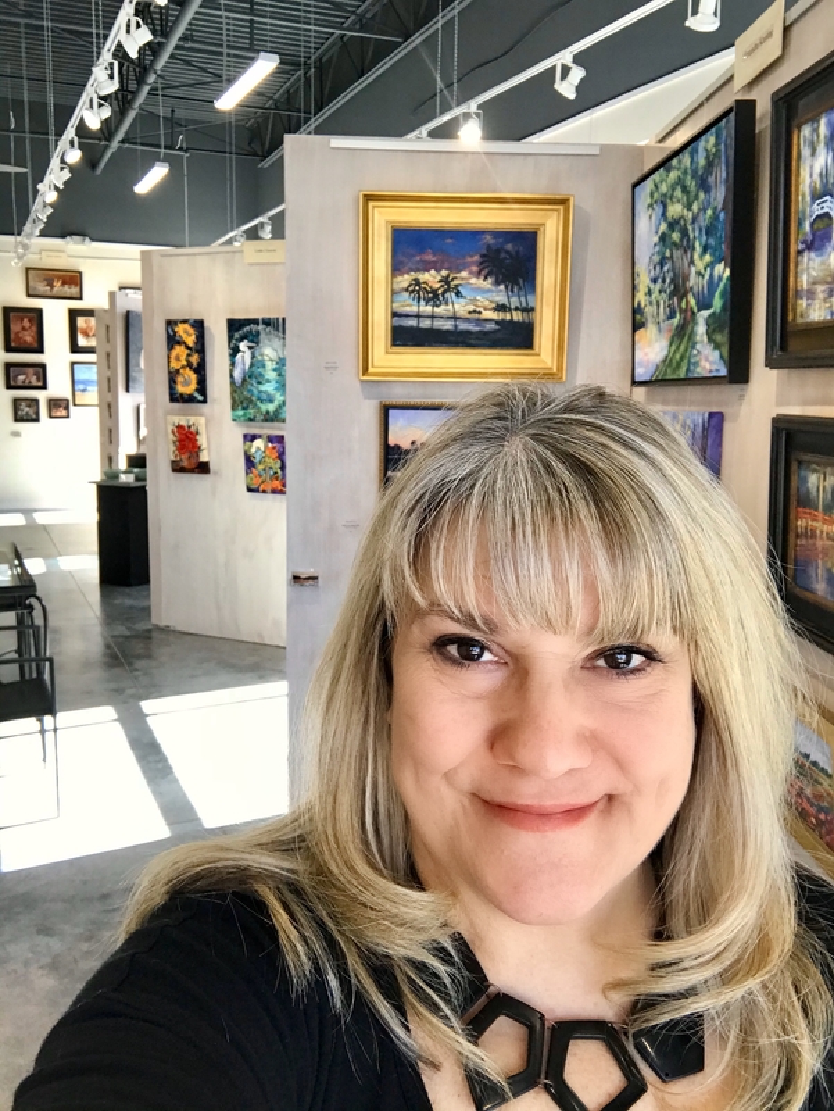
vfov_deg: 56.8
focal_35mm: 32
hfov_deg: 44.2
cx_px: 417
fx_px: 1027
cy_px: 556
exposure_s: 1/40
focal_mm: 2.87
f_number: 2.2
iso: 25
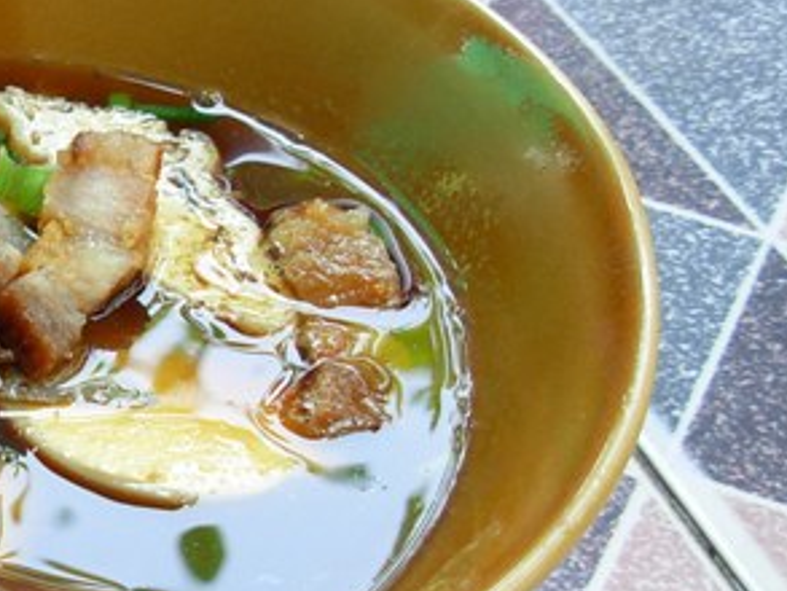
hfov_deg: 15.9
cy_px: 322
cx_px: -231
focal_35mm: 118
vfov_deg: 12.6
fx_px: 2684
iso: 79
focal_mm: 7.5
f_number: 3.1
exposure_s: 1/38
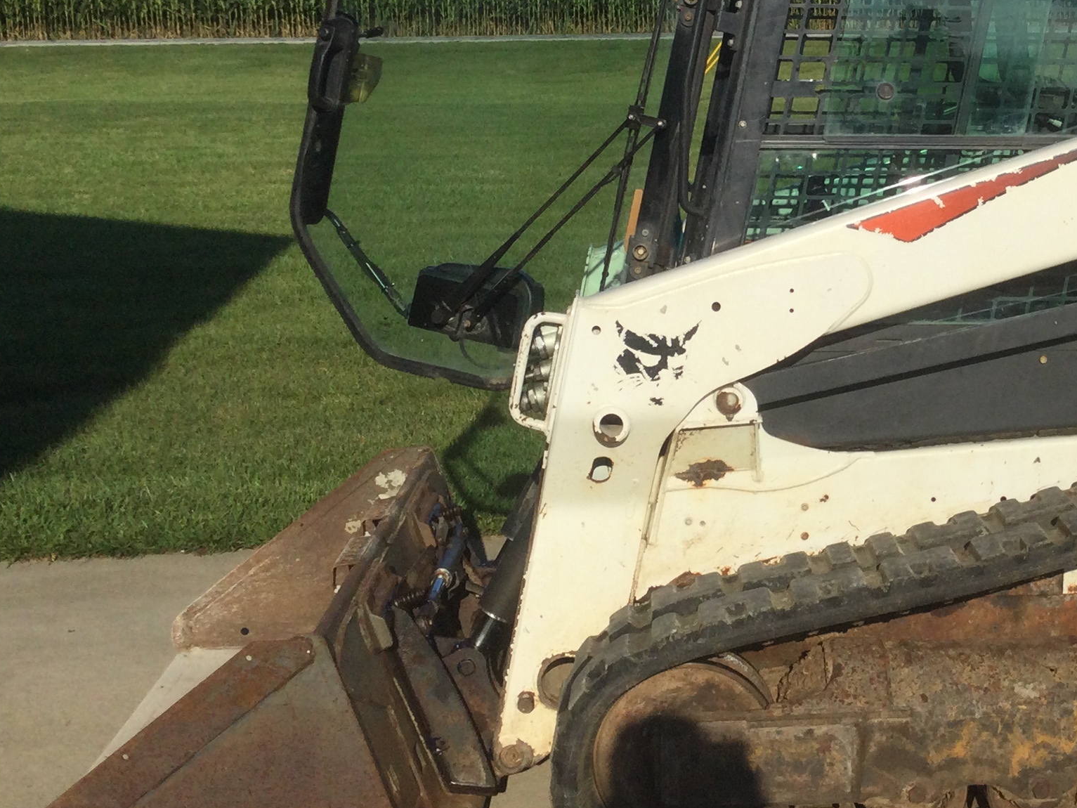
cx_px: 889
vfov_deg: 22.2
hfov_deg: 28.6
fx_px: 2054
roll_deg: -0.9
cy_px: 273
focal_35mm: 66
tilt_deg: -9.7
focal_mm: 3.3
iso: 25
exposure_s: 1/2331
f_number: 2.4
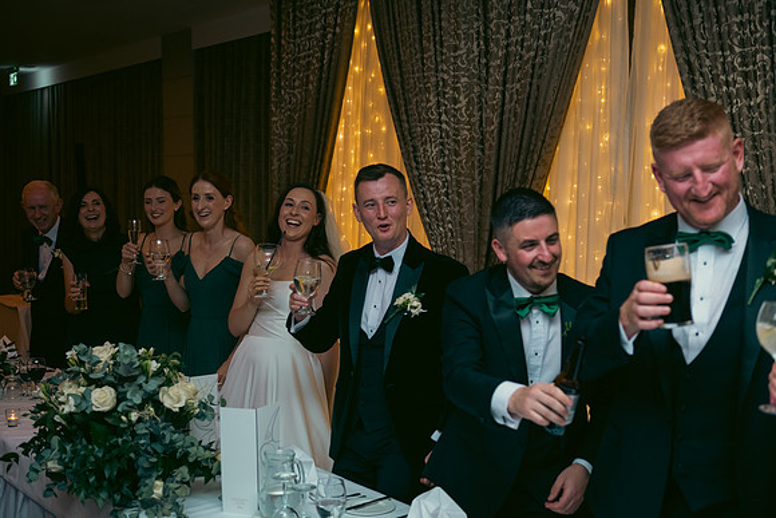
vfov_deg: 29.9
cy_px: 259
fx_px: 970
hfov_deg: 43.6
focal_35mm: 45
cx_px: 388
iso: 800
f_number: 3.5
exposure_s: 1/160
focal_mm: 45
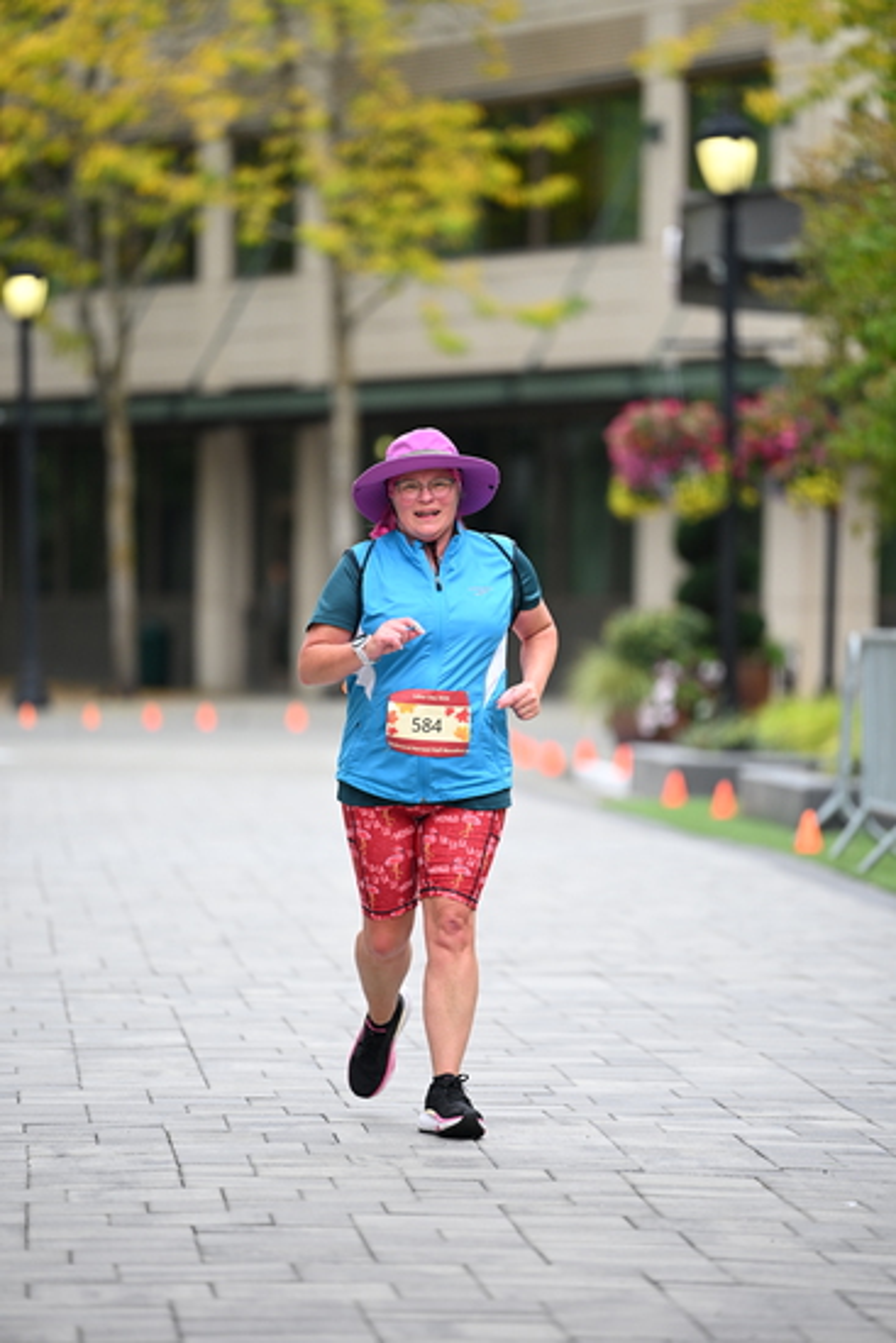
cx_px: 448
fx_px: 7461
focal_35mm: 200
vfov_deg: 10.3
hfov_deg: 6.9
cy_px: 672
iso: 640
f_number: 2.8
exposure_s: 1/1600
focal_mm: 200
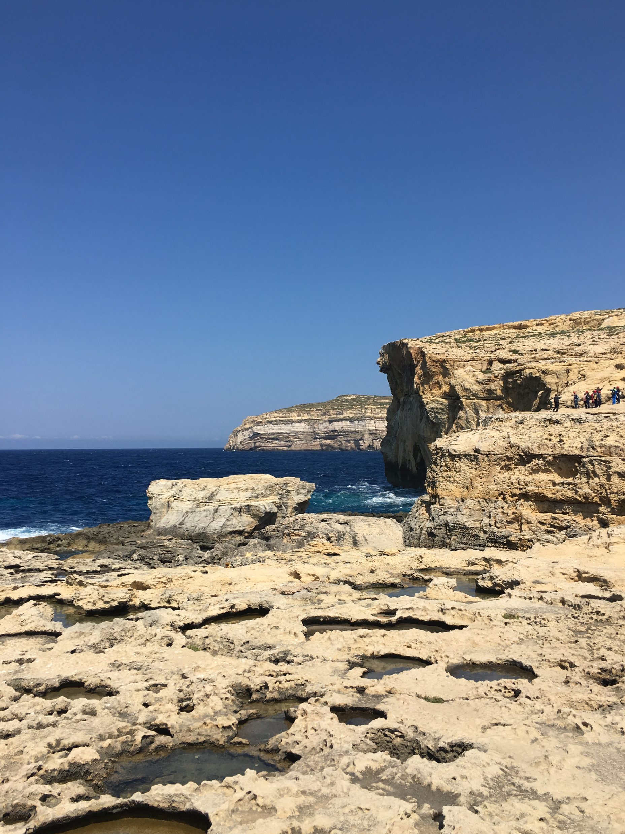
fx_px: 722
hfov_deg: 46.8
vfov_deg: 60.0
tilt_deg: +1.3
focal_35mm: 30
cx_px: 318
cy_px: 431
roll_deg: -0.3
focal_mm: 4.15
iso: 25
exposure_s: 1/2653
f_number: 2.2
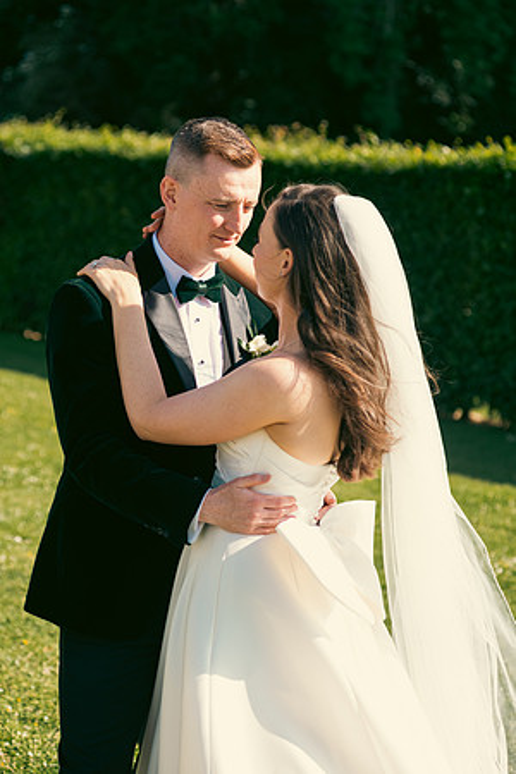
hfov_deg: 17.1
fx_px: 1720
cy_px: 387
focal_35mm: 80
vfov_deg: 25.4
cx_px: 258
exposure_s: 1/800
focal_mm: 80
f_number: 3.5
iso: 200
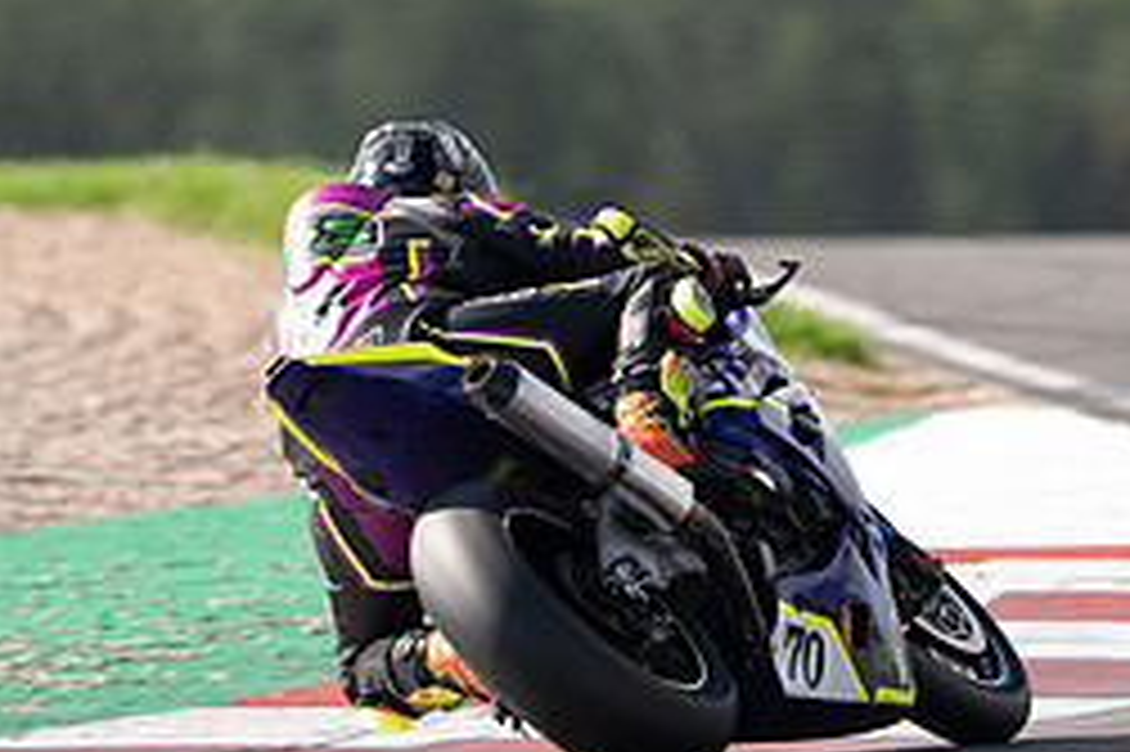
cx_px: 833
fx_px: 29015
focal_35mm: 925
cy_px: 173
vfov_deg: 1.5
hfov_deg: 2.2
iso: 125
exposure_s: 1/500
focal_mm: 400
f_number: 4.5
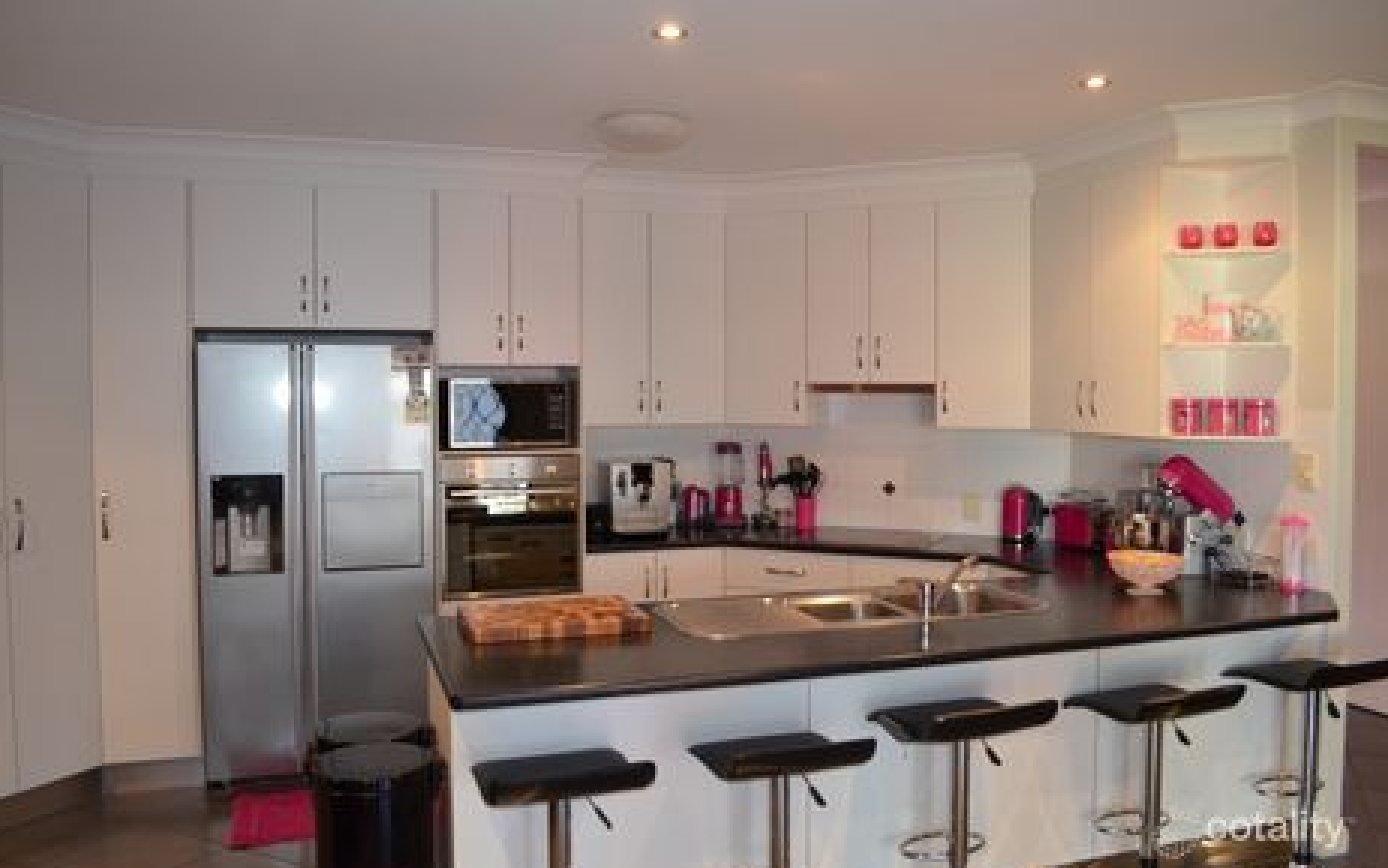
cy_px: 419
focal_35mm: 28
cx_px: 688
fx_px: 1059
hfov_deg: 66.5
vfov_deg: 44.6
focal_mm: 18
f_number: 3.5
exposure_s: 1/60
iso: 1600
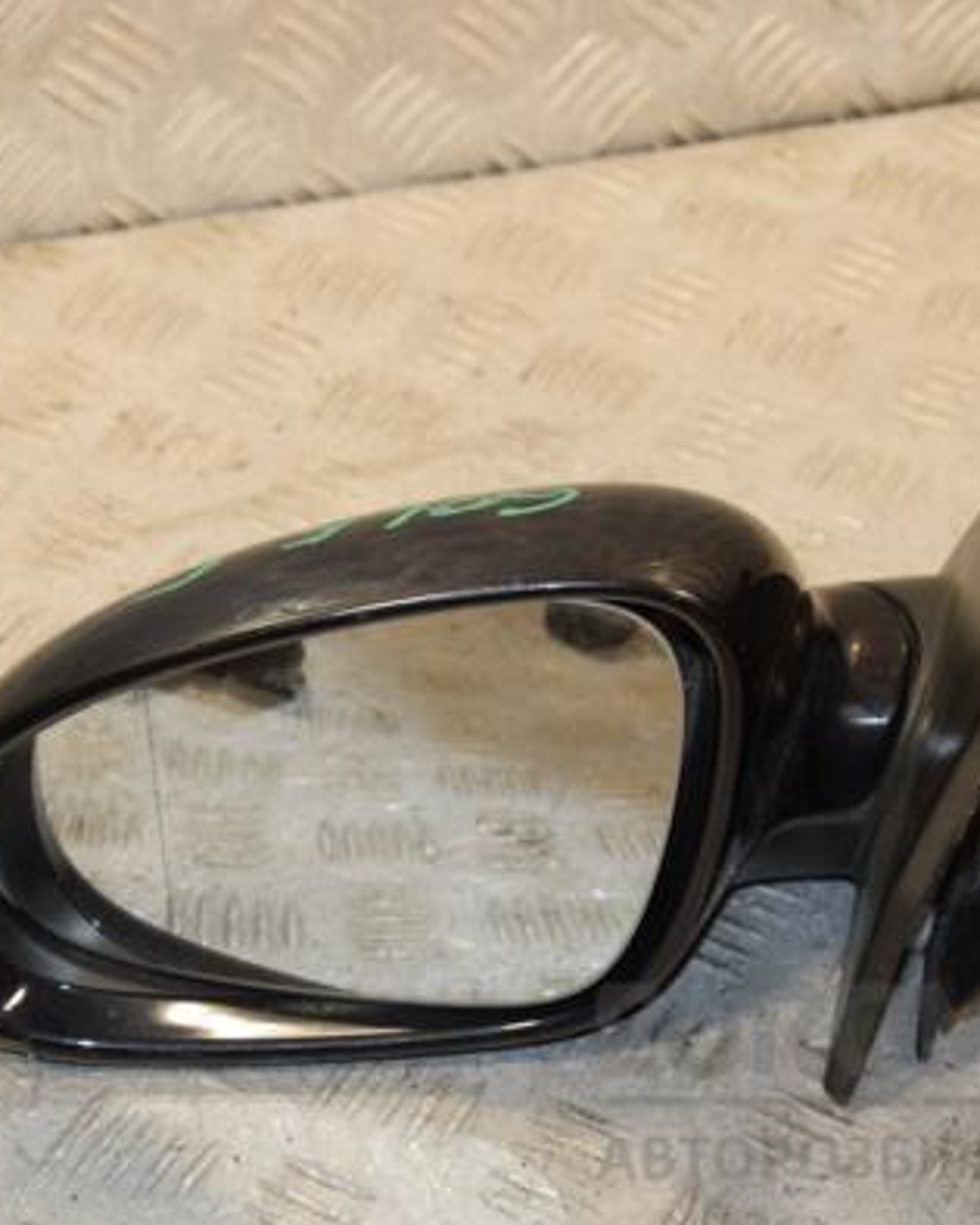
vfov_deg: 21.3
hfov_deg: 17.1
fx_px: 3264
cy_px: 616
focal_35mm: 90
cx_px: 538
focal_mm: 42
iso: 800
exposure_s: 1/200
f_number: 6.3
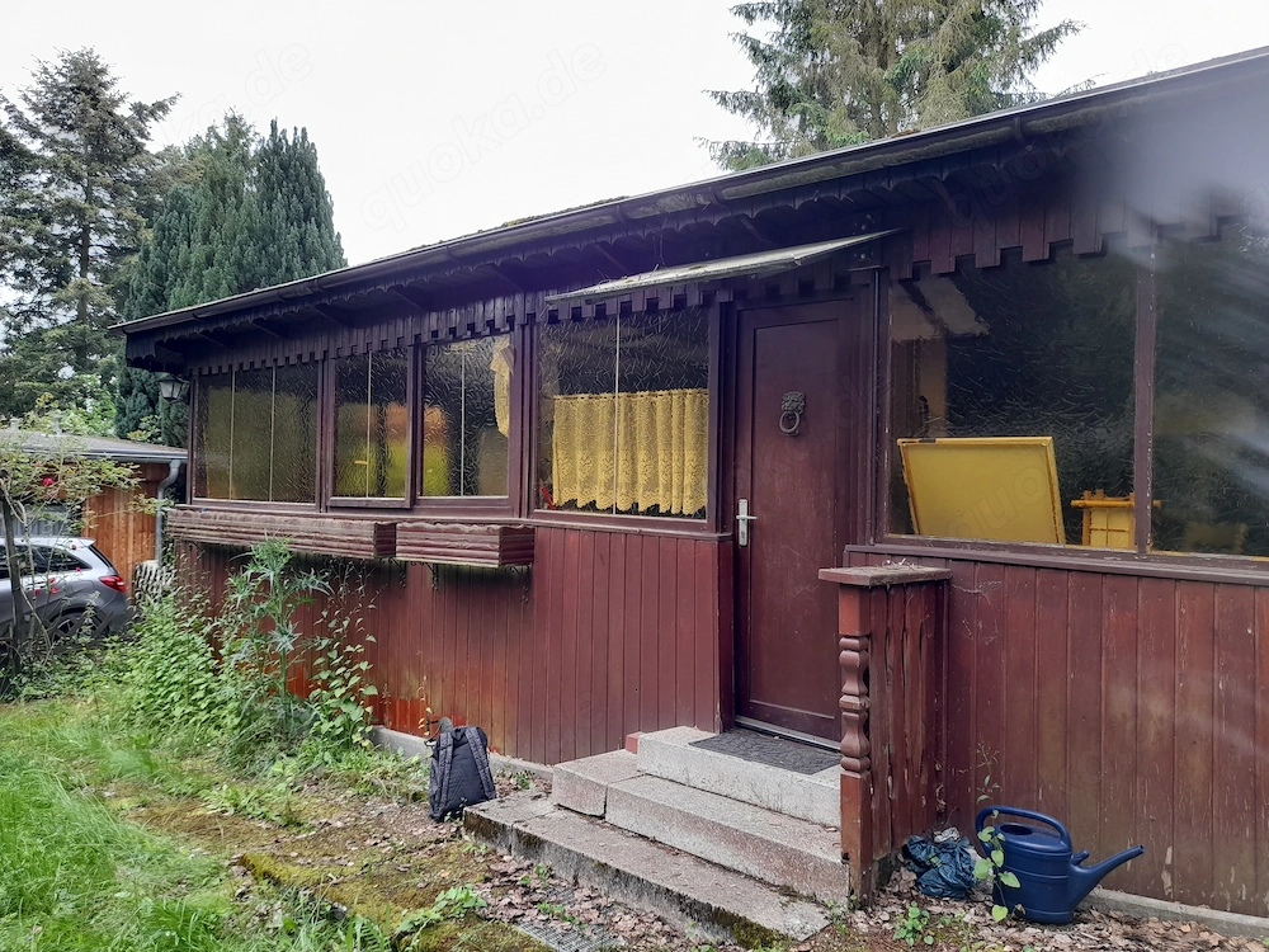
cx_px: 634
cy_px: 476
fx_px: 916
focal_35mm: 25
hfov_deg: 69.4
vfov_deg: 54.9
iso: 64
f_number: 2
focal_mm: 4.6
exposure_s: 1/50
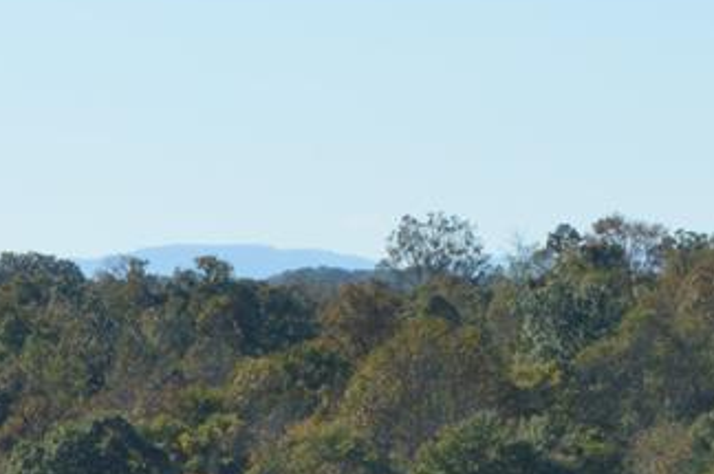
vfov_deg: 4.4
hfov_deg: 6.6
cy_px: 431
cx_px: 476
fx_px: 6185
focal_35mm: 312
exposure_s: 1/500
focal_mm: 45
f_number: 5.3
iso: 100
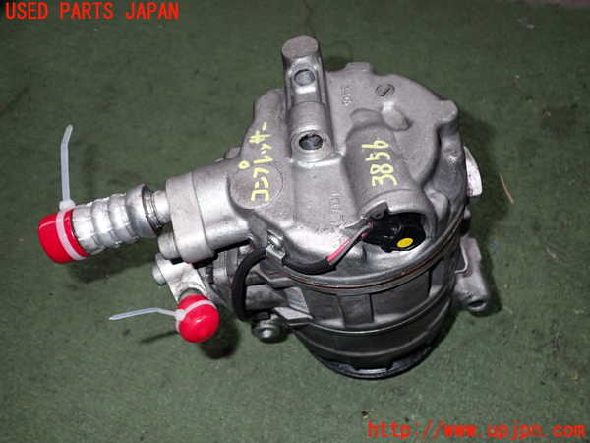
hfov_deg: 60.0
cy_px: 222
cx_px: 295
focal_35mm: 30
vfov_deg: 46.8
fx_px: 511
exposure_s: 1/30
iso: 200
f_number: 6.3
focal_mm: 5.4
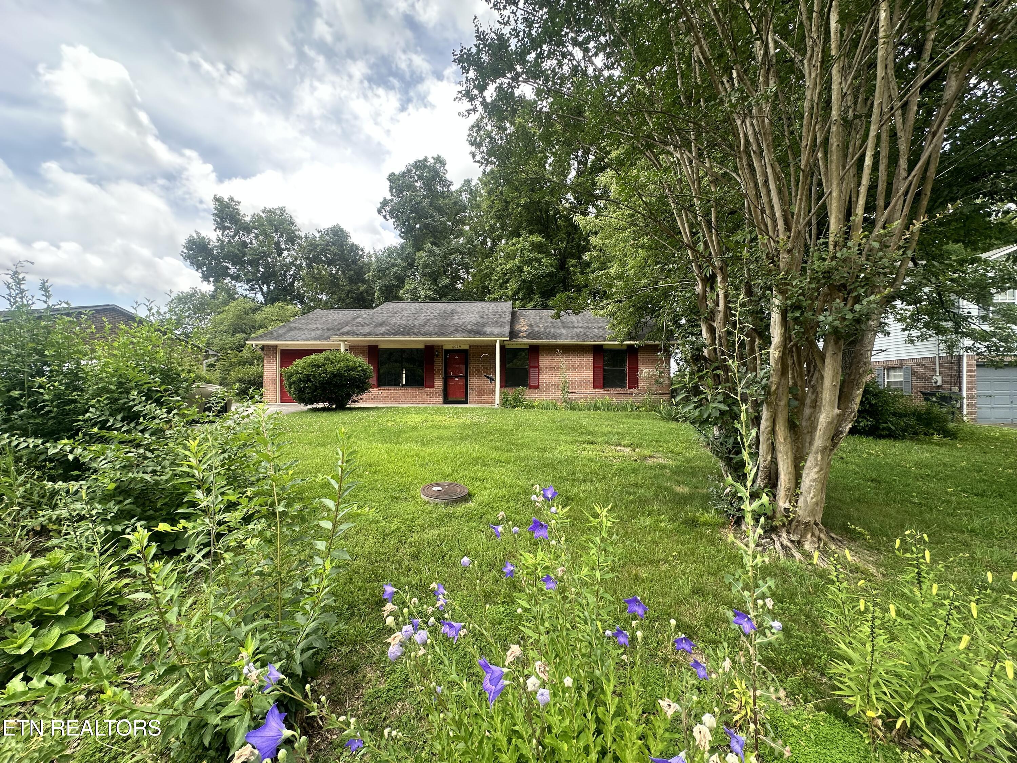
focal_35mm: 14
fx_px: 411
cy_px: 382
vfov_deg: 85.7
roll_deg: -0.4
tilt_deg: +0.4
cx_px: 508
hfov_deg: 102.1
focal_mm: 2.22
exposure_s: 1/380
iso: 40
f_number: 2.2
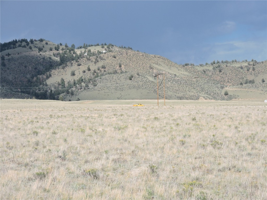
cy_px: 100
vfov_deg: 9.6
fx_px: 1196
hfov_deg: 12.7
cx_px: 134
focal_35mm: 155
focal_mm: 27.6
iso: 100
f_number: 4.4
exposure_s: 1/640
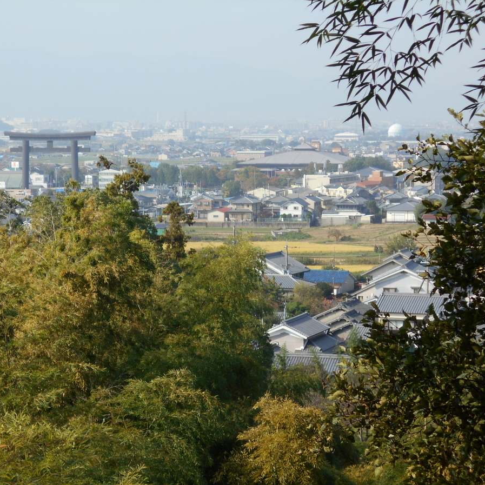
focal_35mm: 117
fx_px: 1855
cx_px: 175
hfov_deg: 14.9
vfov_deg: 14.9
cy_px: 242
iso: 80
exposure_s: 1/320
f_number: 5.5
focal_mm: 17.6
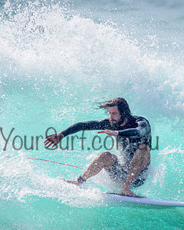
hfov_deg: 1.4
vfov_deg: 1.8
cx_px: 94
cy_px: 122
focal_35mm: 1102
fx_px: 7509
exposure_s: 1/2000
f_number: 5.6
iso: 125
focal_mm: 500
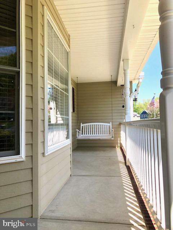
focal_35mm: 28
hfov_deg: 49.7
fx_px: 187
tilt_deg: +2.3
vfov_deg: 63.4
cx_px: 86
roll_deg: +0.4
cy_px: 115
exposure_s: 1/783
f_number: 1.8
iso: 20
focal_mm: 3.99
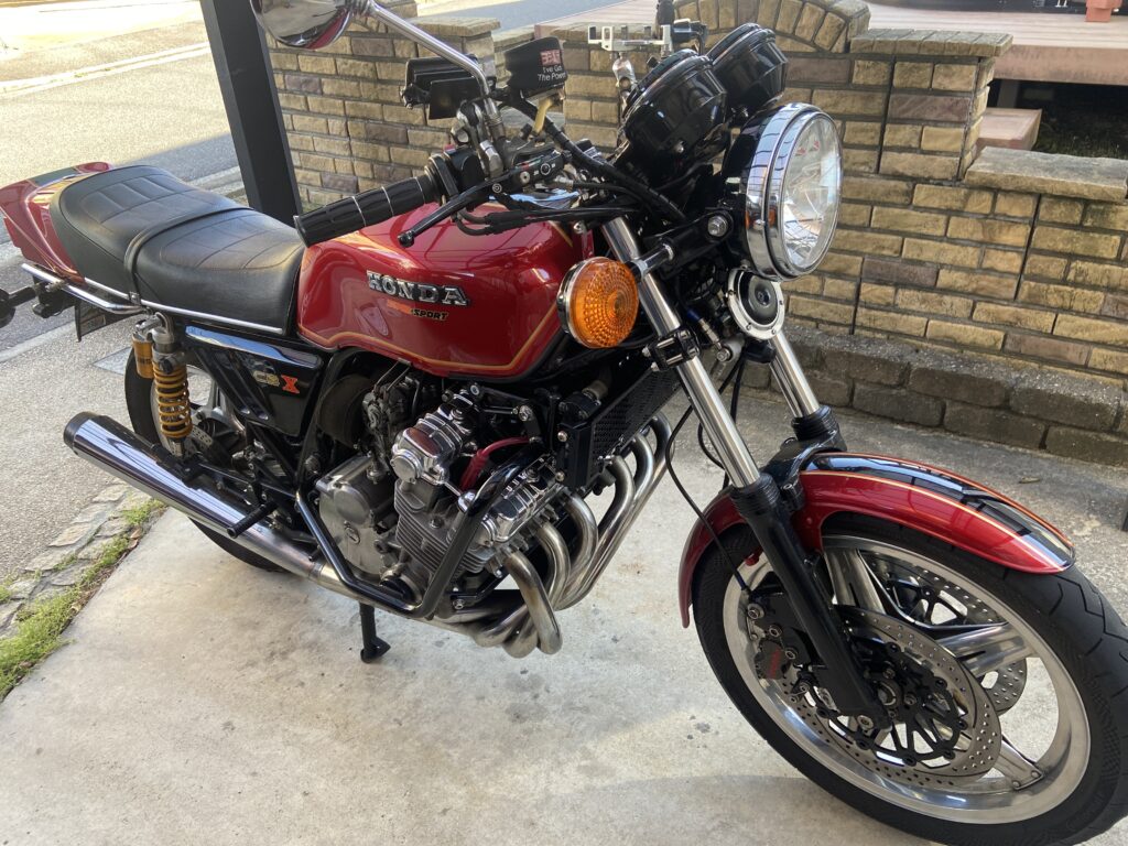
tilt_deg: -32.3
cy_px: 423
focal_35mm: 26
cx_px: 564
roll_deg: +1.5
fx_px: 847
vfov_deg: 53.1
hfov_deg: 67.3
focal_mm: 4.25
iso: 64
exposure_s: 1/121
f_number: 1.8
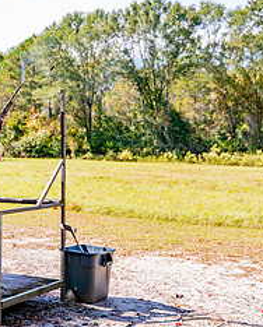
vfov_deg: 29.5
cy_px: 82
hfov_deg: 24.2
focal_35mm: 63
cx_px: 100
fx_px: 611
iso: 100
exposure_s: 1/800
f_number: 2.8
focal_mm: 35
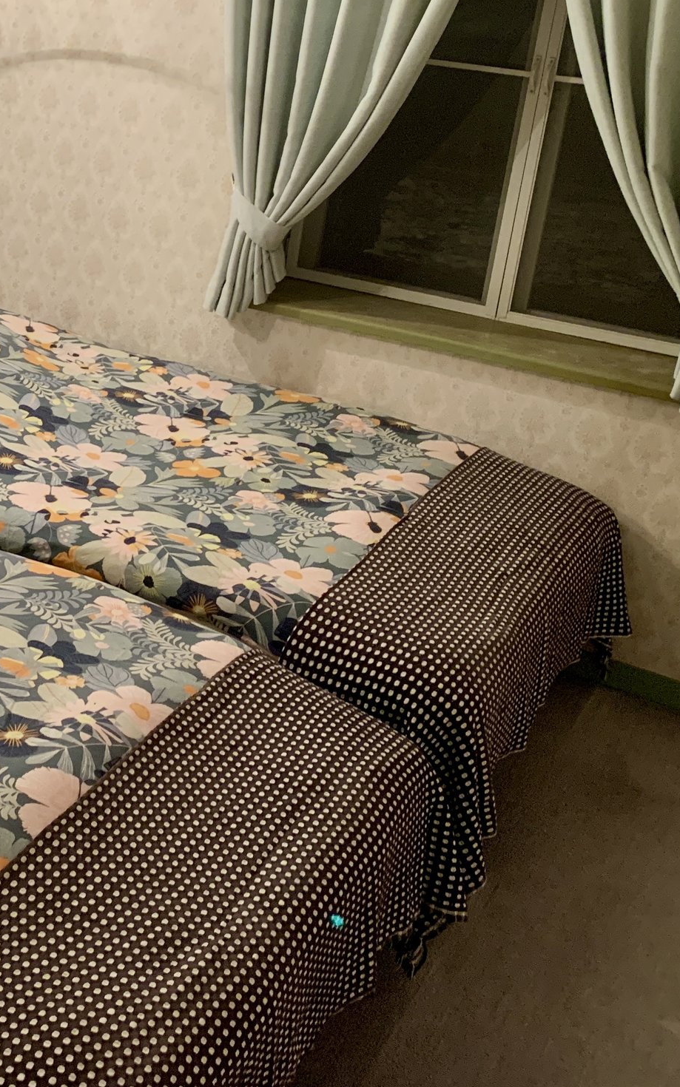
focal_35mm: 45
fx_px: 1334
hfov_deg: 26.7
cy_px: 457
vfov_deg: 44.2
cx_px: -31
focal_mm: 4.25
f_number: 1.8
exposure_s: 1/50
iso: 250
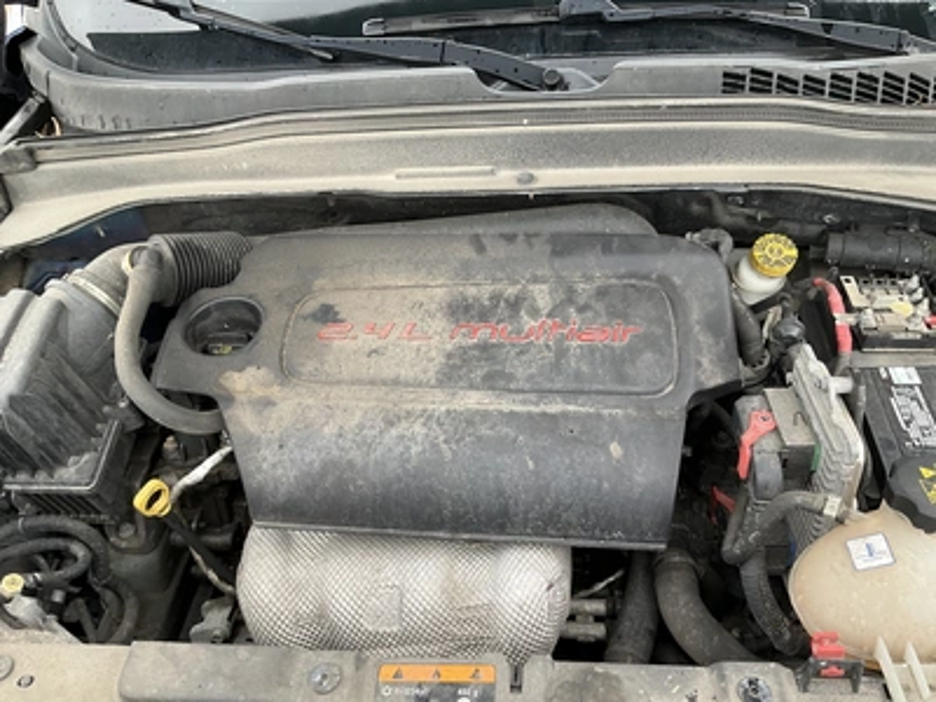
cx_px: 468
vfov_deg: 48.2
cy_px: 351
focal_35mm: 29
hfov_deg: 61.7
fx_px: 784
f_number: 1.8
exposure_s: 1/122
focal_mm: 3
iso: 40
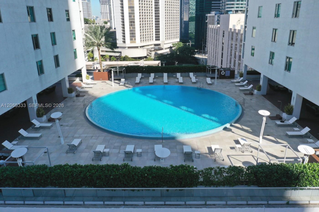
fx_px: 248
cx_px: 160
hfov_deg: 65.5
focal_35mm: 28
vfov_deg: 46.4
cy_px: 106
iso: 100
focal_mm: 10.26
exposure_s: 1/500
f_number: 5.6
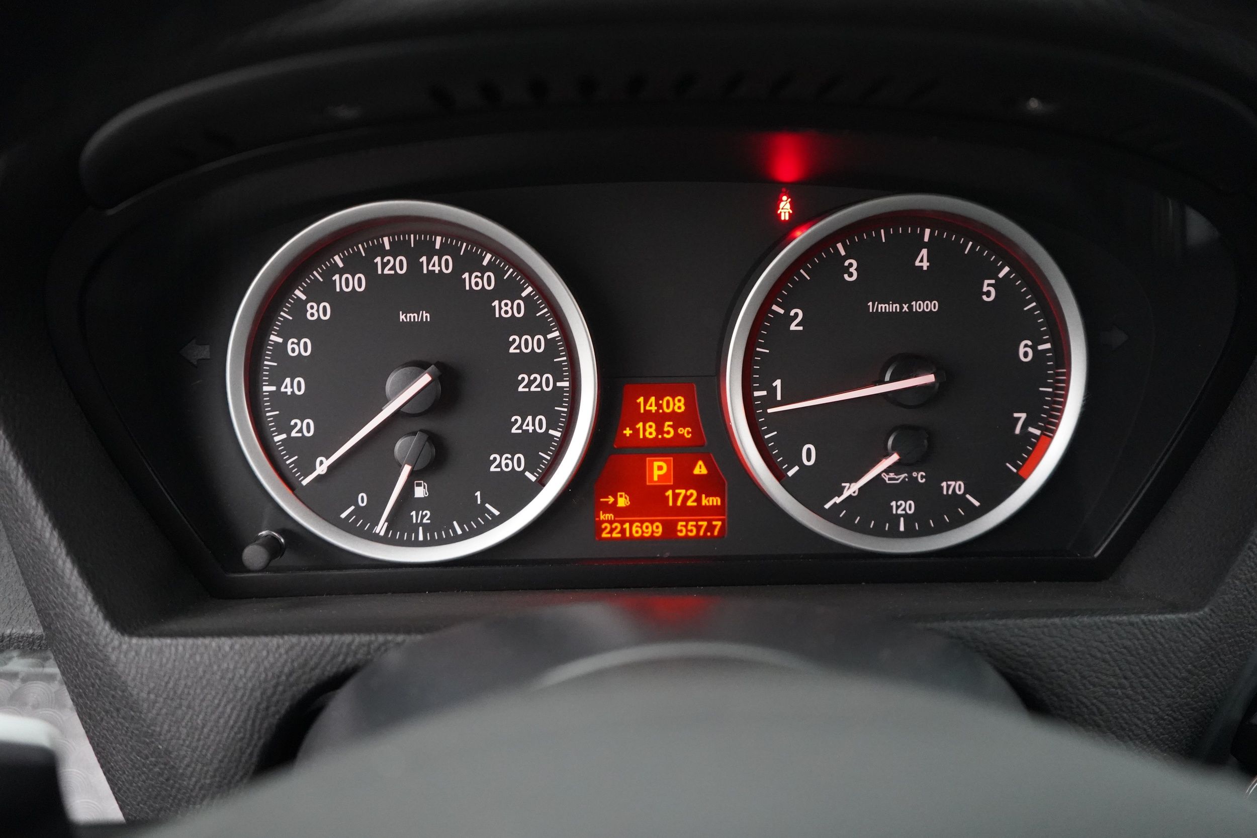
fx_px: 1117
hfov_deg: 58.7
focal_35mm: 32
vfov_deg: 41.1
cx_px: 628
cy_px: 419
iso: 10000
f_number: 4
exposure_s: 1/60
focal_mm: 32
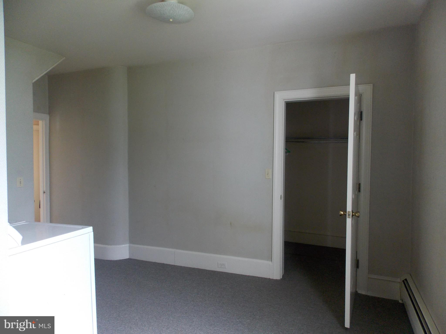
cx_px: 223
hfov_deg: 73.9
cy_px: 167
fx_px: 296
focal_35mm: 23
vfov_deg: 58.9
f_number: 3.1
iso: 200
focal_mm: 4
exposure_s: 1/30
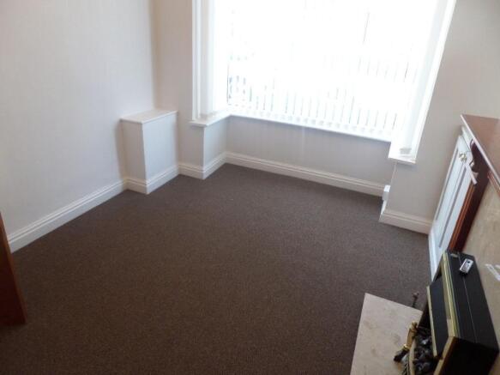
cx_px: 250
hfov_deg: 71.6
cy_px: 188
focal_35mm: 24
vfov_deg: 56.8
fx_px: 347
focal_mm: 4.3
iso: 120
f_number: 3.1
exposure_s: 1/30
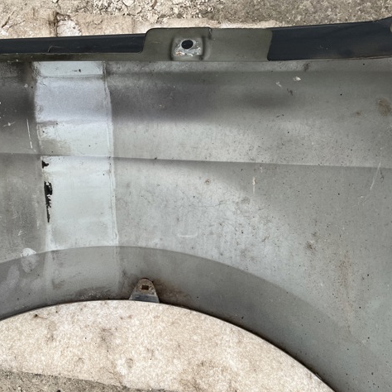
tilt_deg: -75.1
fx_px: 397
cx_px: 160
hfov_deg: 52.2
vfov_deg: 52.5
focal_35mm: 31
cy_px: 196
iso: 80
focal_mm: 5.1
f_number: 1.6
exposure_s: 1/121
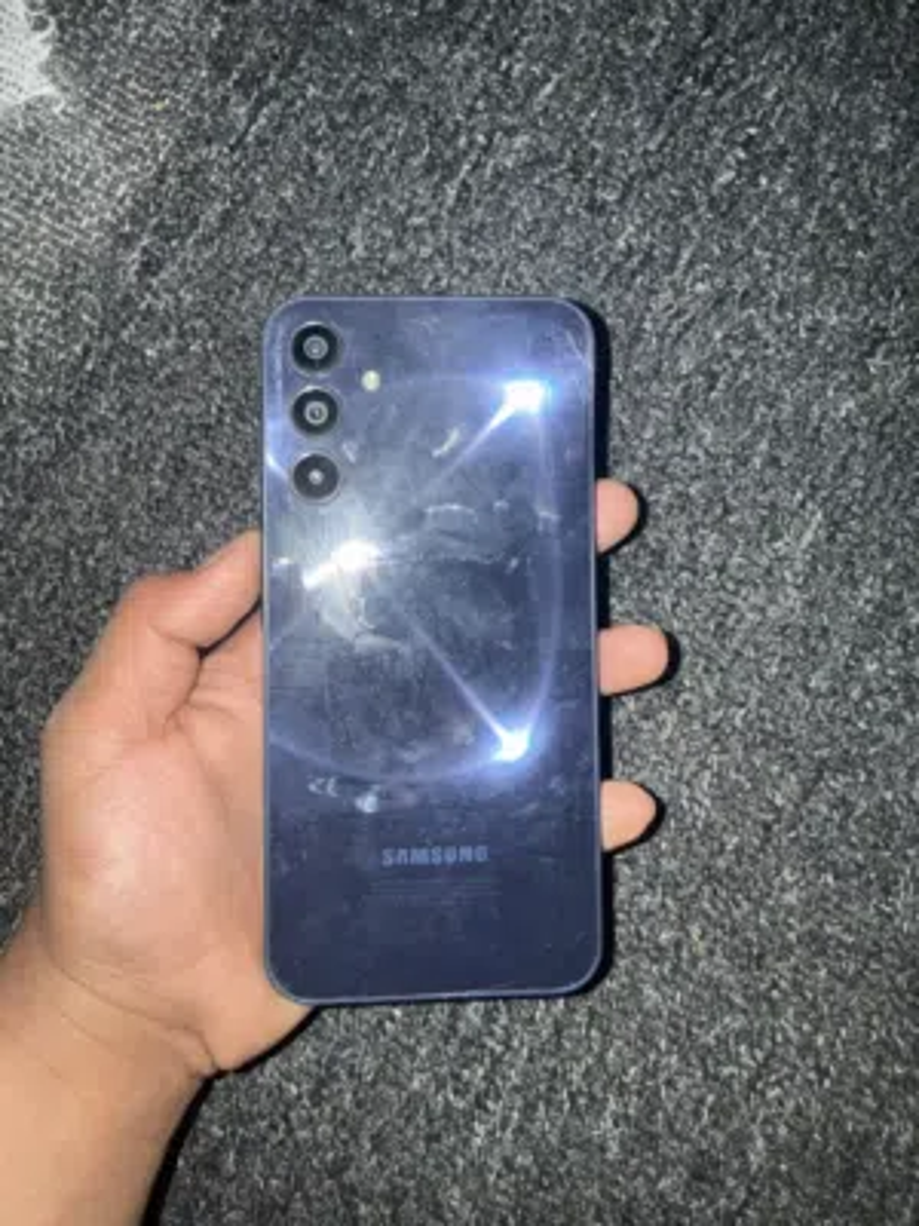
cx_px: 460
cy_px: 613
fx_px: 850
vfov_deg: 71.6
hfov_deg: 56.8
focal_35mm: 24
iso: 80
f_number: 2.2
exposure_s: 1/70
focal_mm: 2.22
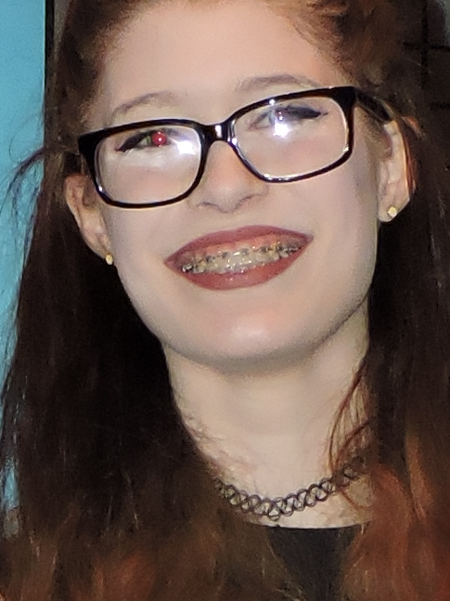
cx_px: 18
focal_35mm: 392
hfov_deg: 3.8
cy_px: 1018
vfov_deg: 5.0
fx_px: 6797
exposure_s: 1/30
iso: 280
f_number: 3.7
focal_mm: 9.8
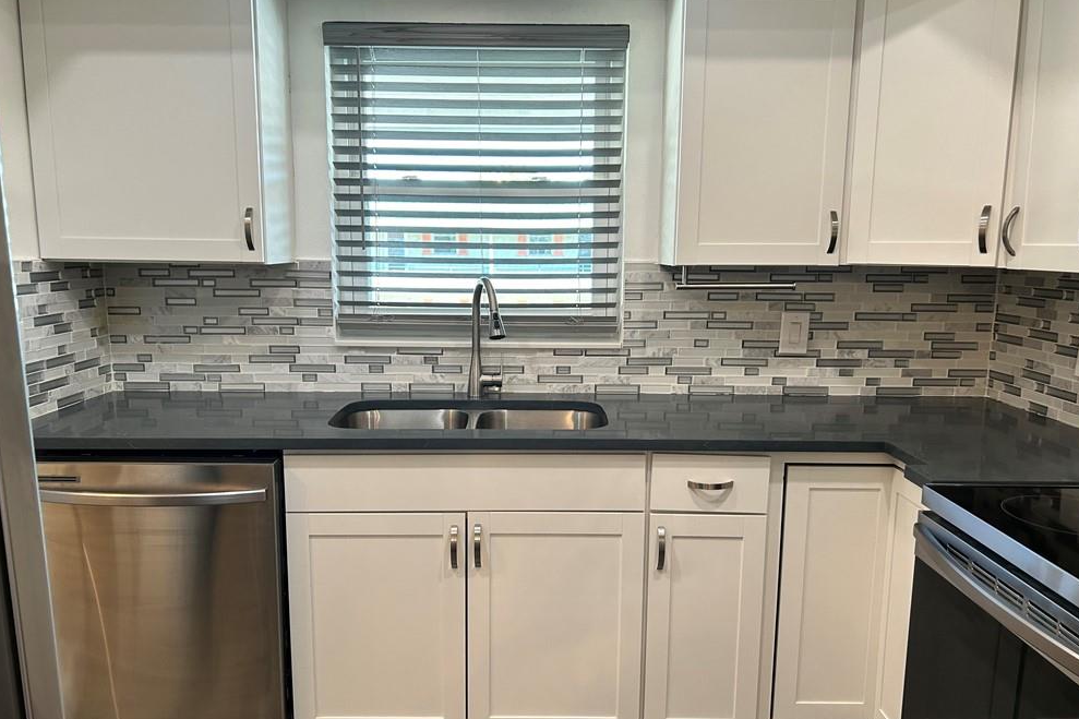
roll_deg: +0.3
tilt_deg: -9.9
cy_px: 378
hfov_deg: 65.5
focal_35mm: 28
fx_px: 839
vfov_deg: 46.4
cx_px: 536
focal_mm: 5.7
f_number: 1.5
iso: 100
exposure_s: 1/120
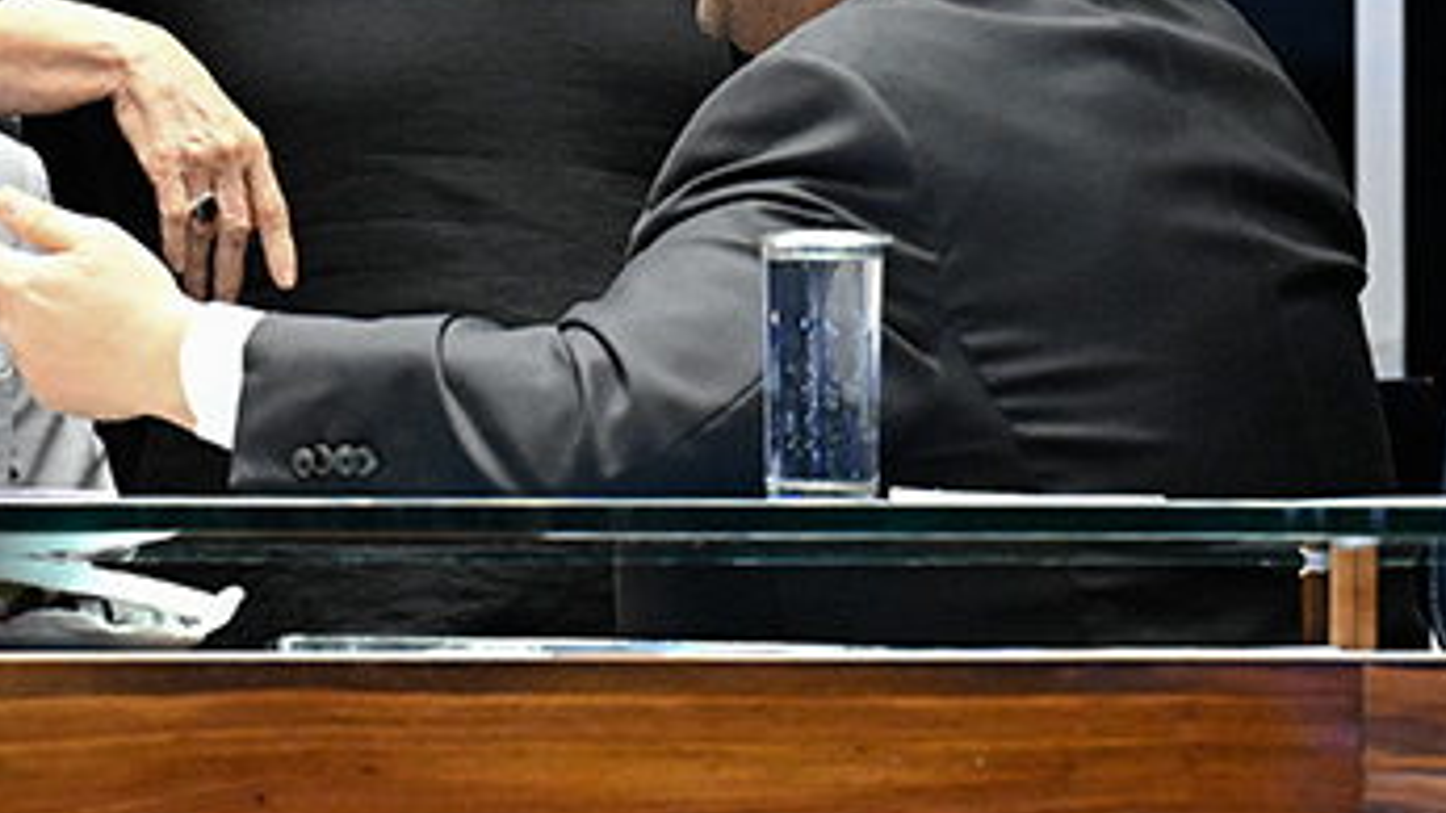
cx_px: -147
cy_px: -205
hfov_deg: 2.8
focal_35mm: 783
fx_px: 30020
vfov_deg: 1.6
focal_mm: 200
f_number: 2.8
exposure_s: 1/100
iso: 3200
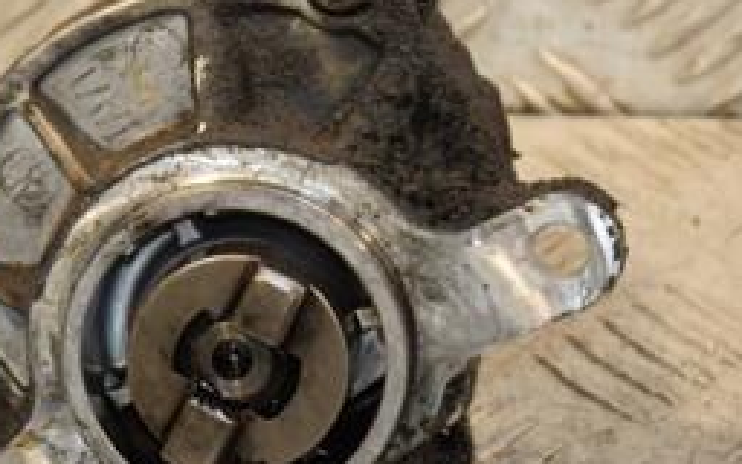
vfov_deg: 4.1
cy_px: 238
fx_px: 6532
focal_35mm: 323
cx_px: 180
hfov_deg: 6.5
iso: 800
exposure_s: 1/160
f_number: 5.6
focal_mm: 90
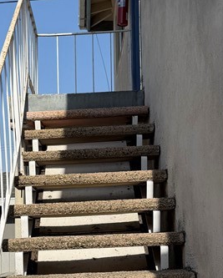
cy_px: 172
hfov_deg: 21.3
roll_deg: +0.6
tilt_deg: +5.7
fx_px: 593
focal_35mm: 72
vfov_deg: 26.3
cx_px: 99
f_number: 1.78
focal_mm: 6.76
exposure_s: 1/6173
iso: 80
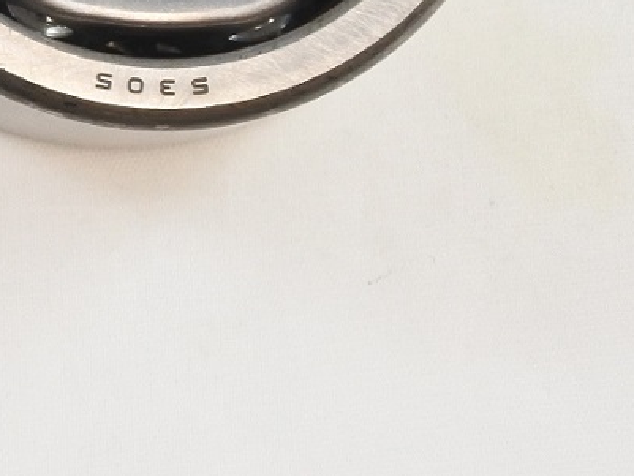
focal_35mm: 163
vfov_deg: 8.8
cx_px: -623
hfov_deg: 11.0
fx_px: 2986
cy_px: -312
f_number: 4.2
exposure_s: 1/125
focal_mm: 15
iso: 560
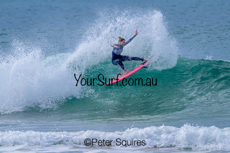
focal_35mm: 1098
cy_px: 73
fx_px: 7015
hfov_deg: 1.9
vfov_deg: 1.3
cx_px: 113
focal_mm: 800
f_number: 11
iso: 900
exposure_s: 1/2000
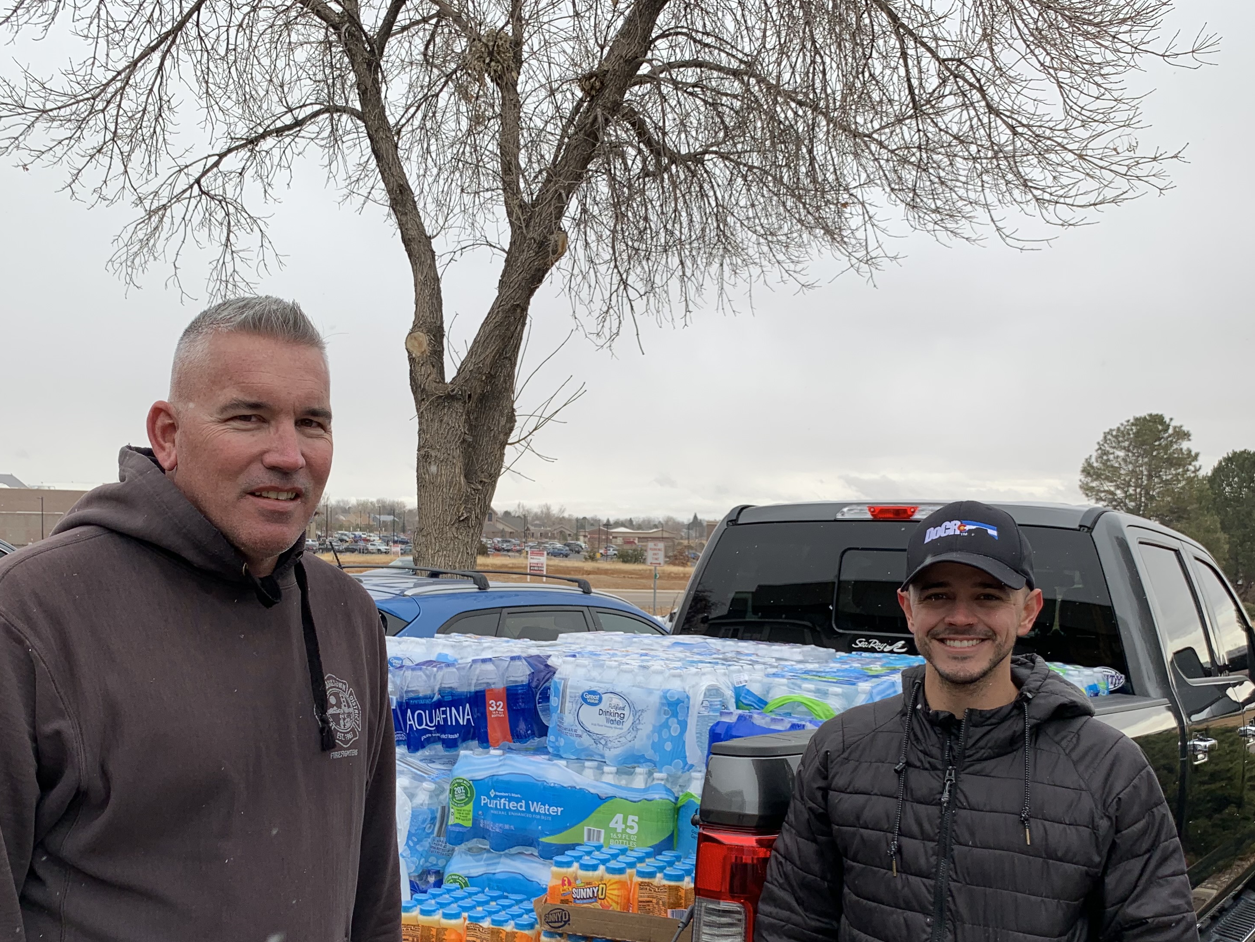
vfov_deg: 39.1
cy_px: 644
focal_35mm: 36
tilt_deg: -5.9
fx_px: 1305
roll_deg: -1.5
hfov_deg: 51.3
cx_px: 604
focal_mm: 4.25
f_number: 1.8
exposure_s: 1/446
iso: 25
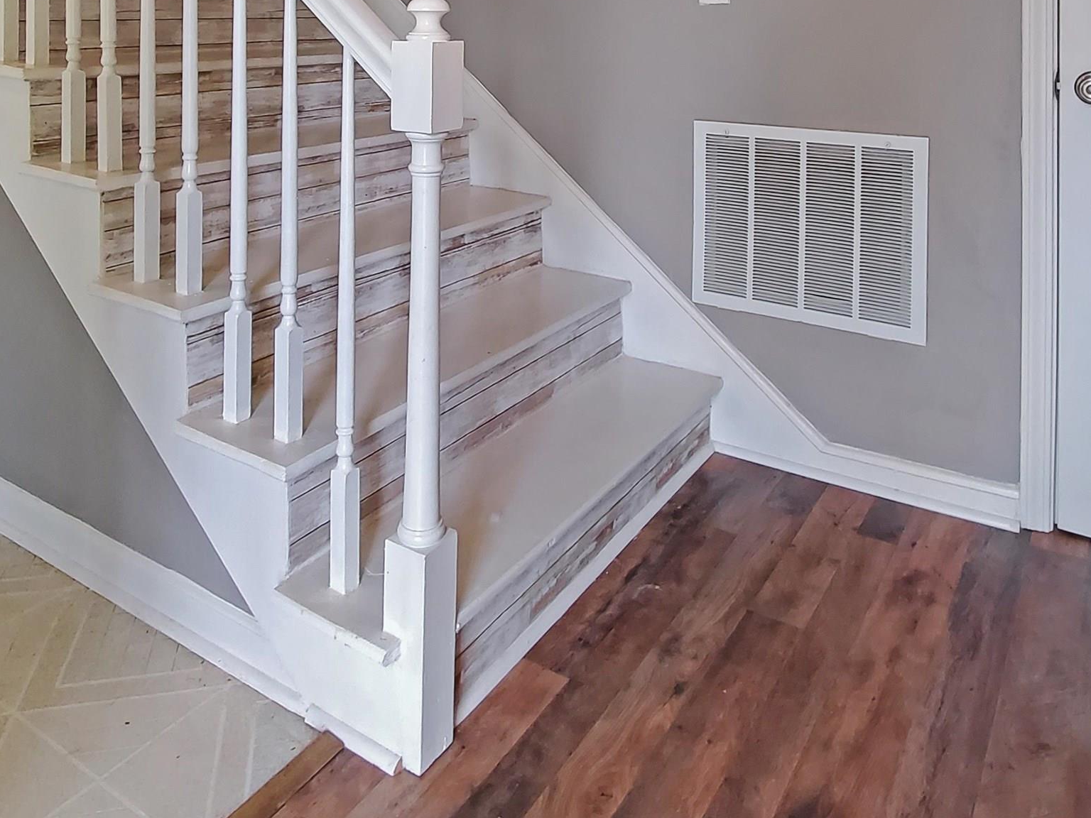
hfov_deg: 67.3
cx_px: 543
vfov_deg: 45.4
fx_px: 819
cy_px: 12
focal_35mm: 26
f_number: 2.2
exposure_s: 1/60
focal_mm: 1.8
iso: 250
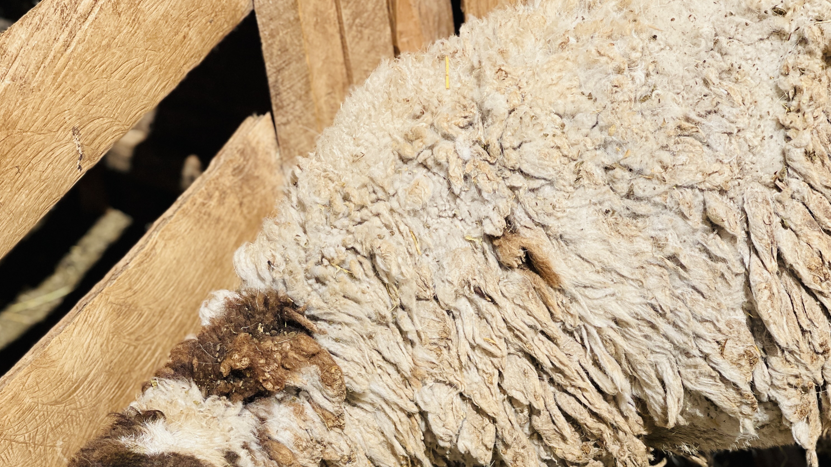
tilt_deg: -36.5
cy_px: 519
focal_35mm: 94
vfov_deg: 12.6
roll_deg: +5.4
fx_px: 2071
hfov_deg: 22.7
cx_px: 413
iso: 32
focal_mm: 7.5
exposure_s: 1/1946
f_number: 2.2
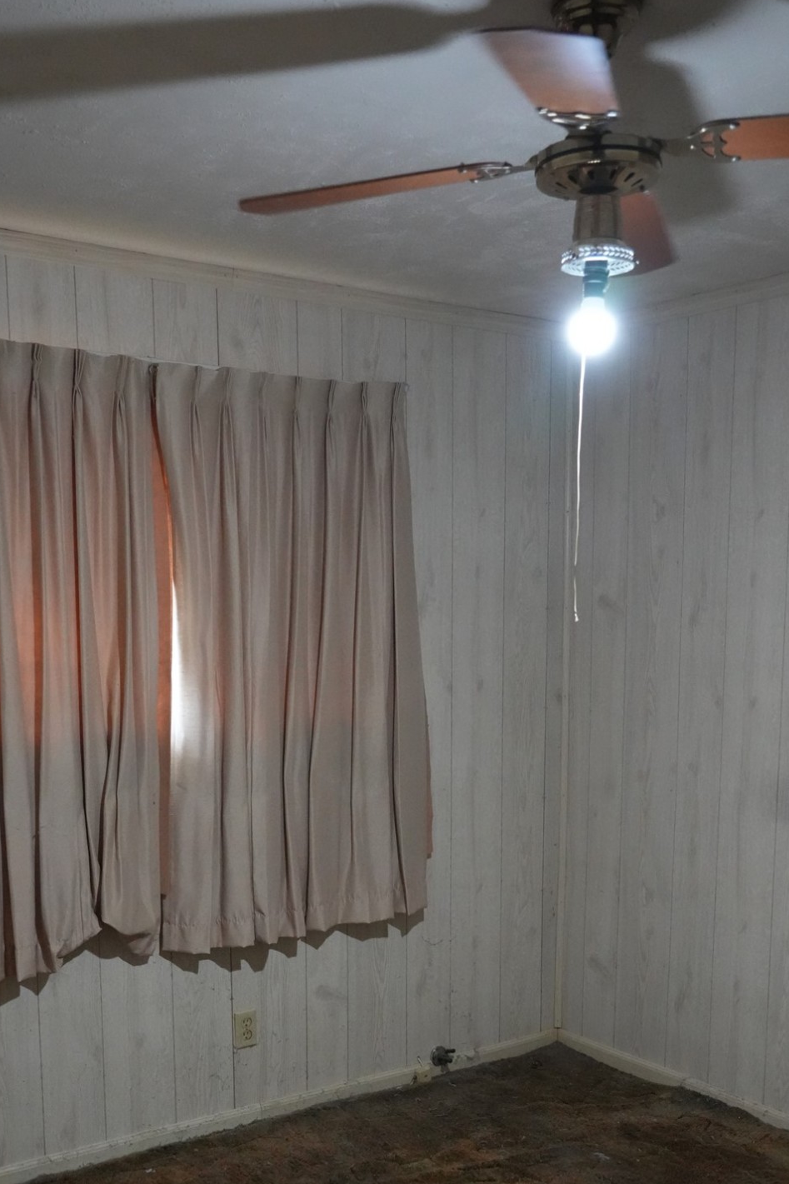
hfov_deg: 35.0
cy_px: 811
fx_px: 1249
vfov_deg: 49.6
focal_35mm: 38
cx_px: 390
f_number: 4
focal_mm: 25
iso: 8000
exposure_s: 1/160
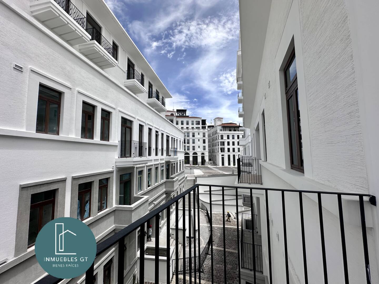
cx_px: 190
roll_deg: +0.5
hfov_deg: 102.1
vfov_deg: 85.7
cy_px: 142
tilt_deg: +4.4
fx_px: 153
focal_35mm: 14
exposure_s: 1/3401
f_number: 2.2
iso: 40
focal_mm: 2.22
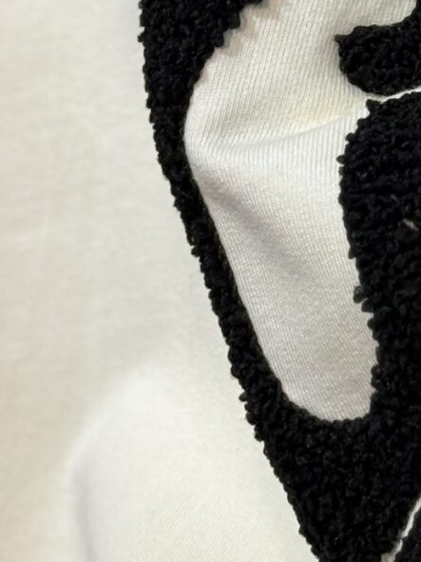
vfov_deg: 9.4
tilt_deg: -34.2
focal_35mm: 208
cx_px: 844
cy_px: -88
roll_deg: +19.9
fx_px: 3374
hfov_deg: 6.9
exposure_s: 1/289
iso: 64
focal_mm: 6.76
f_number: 1.78
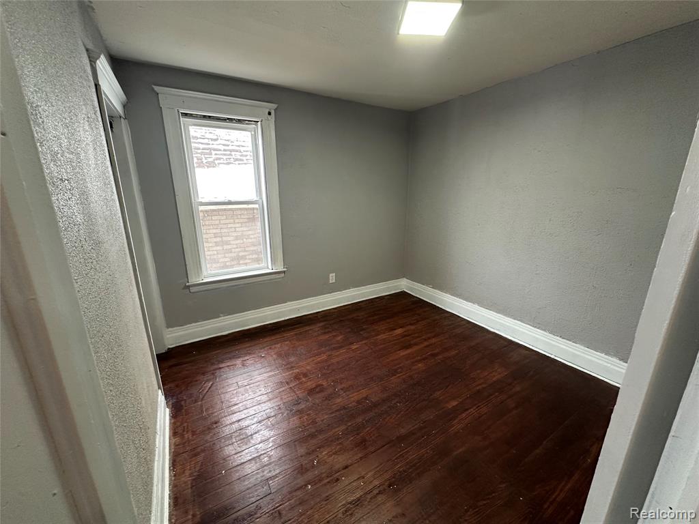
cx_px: 350
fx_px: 283
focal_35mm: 14
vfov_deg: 85.7
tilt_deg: -15.4
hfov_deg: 102.1
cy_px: 262
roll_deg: +0.0
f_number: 2.2
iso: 160
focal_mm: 2.22
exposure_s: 1/60
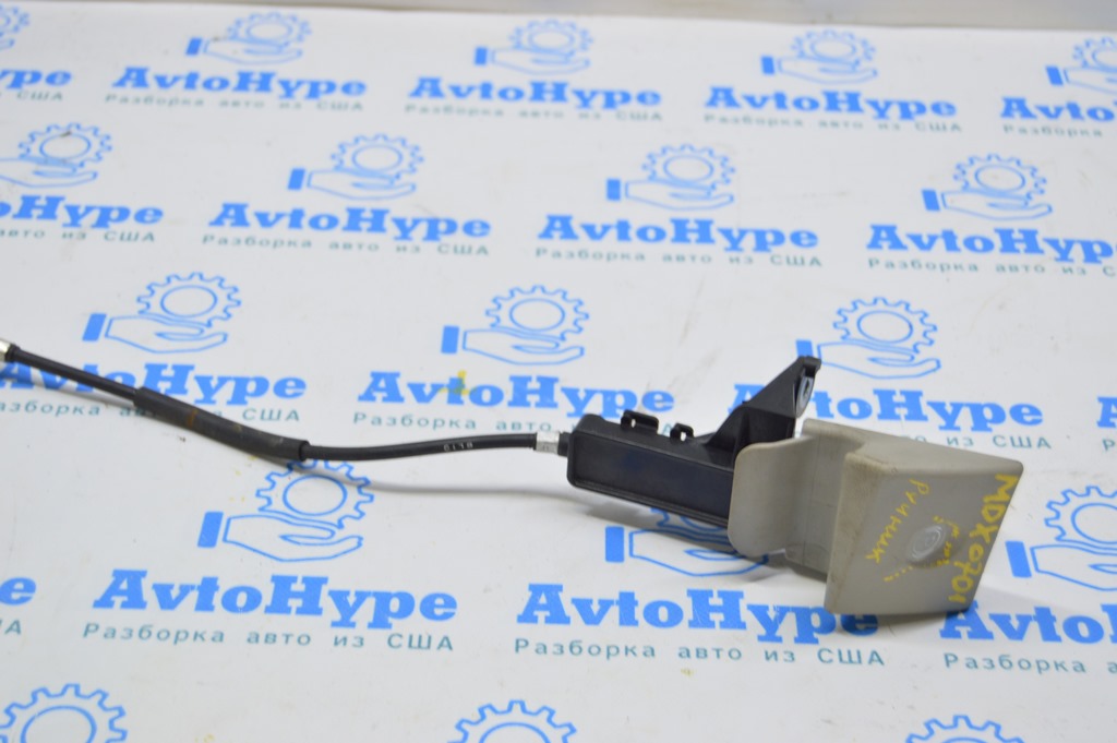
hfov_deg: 33.4
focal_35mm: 60
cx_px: 558
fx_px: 1860
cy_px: 372
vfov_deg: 22.6
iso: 400
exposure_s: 1/20
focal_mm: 40
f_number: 5.6
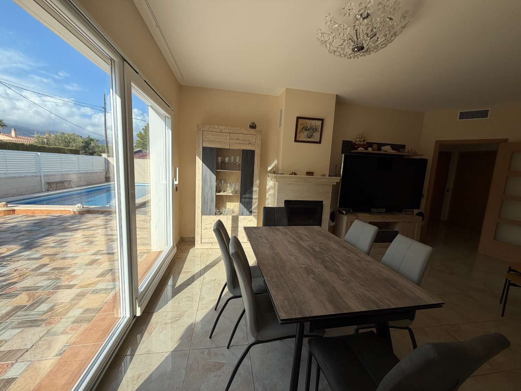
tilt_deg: -7.8
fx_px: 211
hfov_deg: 102.1
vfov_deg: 85.7
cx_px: 260
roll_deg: -3.1
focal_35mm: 14
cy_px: 196
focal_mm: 2.22
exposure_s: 1/549
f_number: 2.2
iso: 40
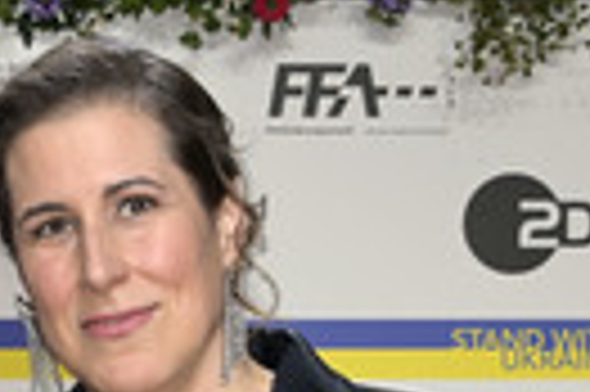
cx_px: -92
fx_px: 2701
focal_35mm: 165
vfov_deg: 8.2
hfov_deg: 12.2
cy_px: 464
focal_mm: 48
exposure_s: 1/250
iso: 800
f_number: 6.3
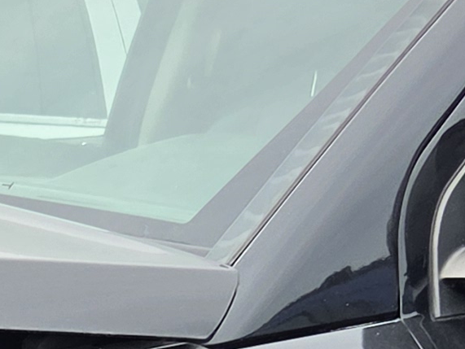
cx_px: 45
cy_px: 613
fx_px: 2164
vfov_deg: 8.9
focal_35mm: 161
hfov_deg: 12.2
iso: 80
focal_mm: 5.4
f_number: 1.8
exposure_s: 1/668
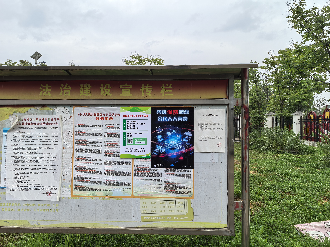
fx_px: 257
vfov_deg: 51.4
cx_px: 165
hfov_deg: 65.3
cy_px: 124
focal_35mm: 27
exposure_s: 1/121
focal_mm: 6.98
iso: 50
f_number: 4
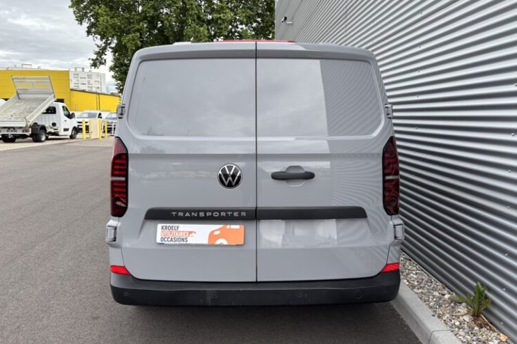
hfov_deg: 65.5
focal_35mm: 28
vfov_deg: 46.3
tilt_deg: -6.4
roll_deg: +0.0
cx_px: 254
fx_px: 402
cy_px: 153
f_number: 1.6
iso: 50
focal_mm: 5.96
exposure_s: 1/831
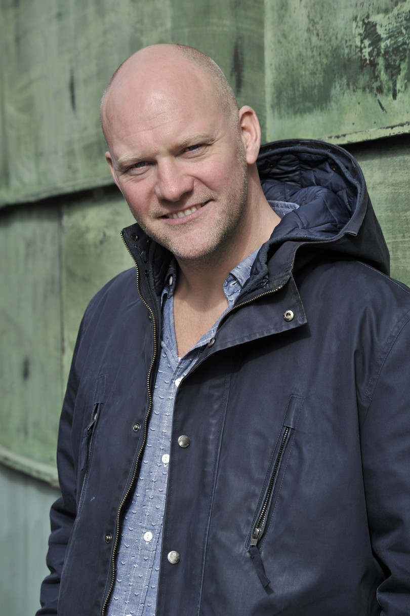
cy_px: 308
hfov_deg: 10.5
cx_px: 205
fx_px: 2223
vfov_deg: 15.8
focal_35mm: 130
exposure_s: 1/250
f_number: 10
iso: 200
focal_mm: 130
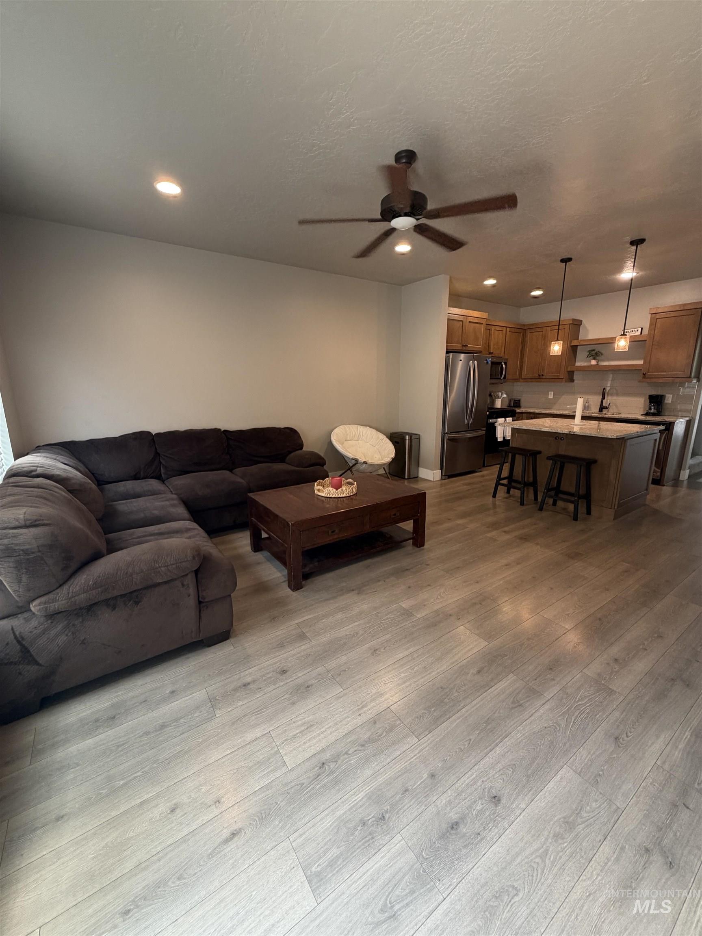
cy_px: 468
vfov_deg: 102.1
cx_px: 351
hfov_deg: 85.7
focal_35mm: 14
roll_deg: +0.3
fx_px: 379
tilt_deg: -12.0
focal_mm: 2.22
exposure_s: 1/60
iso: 200
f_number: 2.2
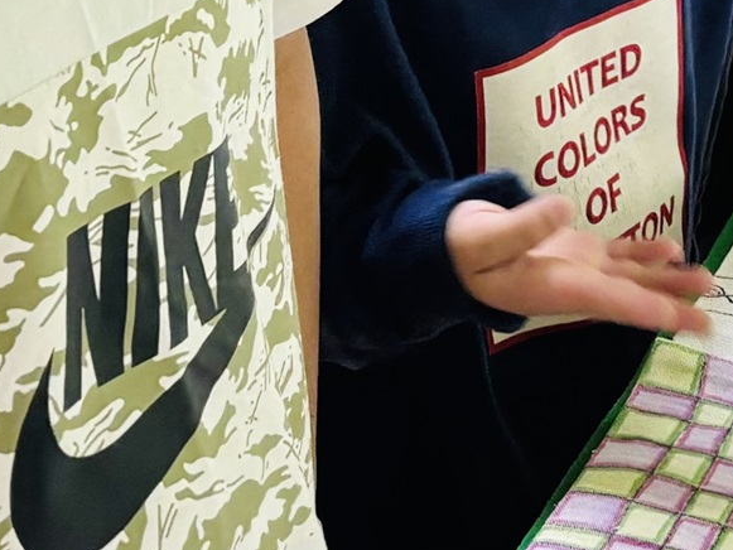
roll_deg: +1.0
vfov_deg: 9.9
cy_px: -423
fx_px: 3029
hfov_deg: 13.8
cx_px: 549
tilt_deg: -15.5
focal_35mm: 143
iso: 160
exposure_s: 1/60
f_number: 1.6
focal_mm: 5.96
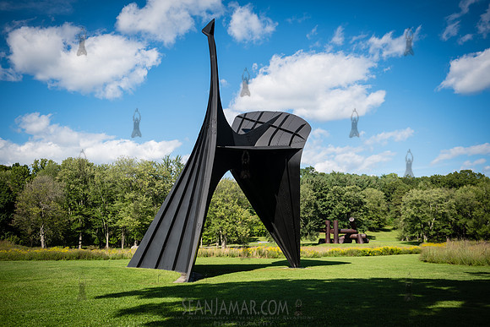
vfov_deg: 36.2
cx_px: 256
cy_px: 184
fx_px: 500
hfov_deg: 52.2
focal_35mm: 37
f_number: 2.8
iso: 100
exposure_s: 1/1600
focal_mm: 32
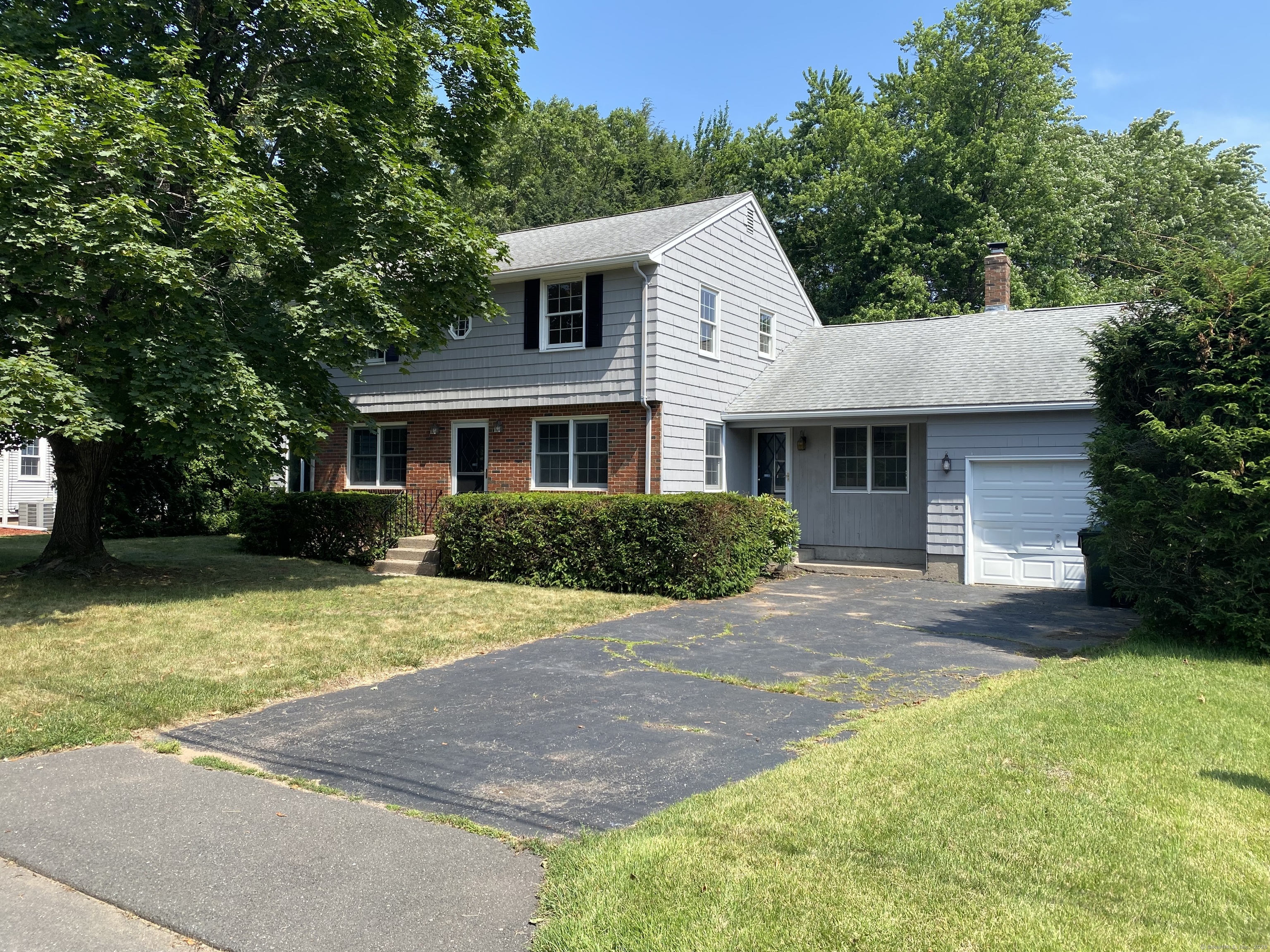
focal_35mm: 26
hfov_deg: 67.3
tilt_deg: +2.6
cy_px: 476
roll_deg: -0.5
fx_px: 954
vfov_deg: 53.1
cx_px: 635
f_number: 1.8
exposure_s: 1/1464
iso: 32
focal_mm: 4.25
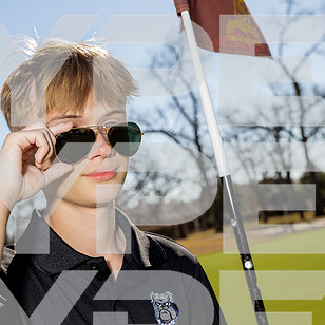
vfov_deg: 23.9
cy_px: 199
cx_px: 76
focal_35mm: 72
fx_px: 765
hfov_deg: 23.7
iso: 100
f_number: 5.6
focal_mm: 45
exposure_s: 1/250
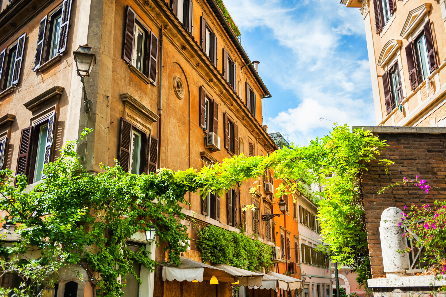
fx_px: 433
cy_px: 148
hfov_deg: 54.5
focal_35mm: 35
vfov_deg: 37.8
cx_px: 223
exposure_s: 1/2000
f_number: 2.8
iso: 250
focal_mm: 35
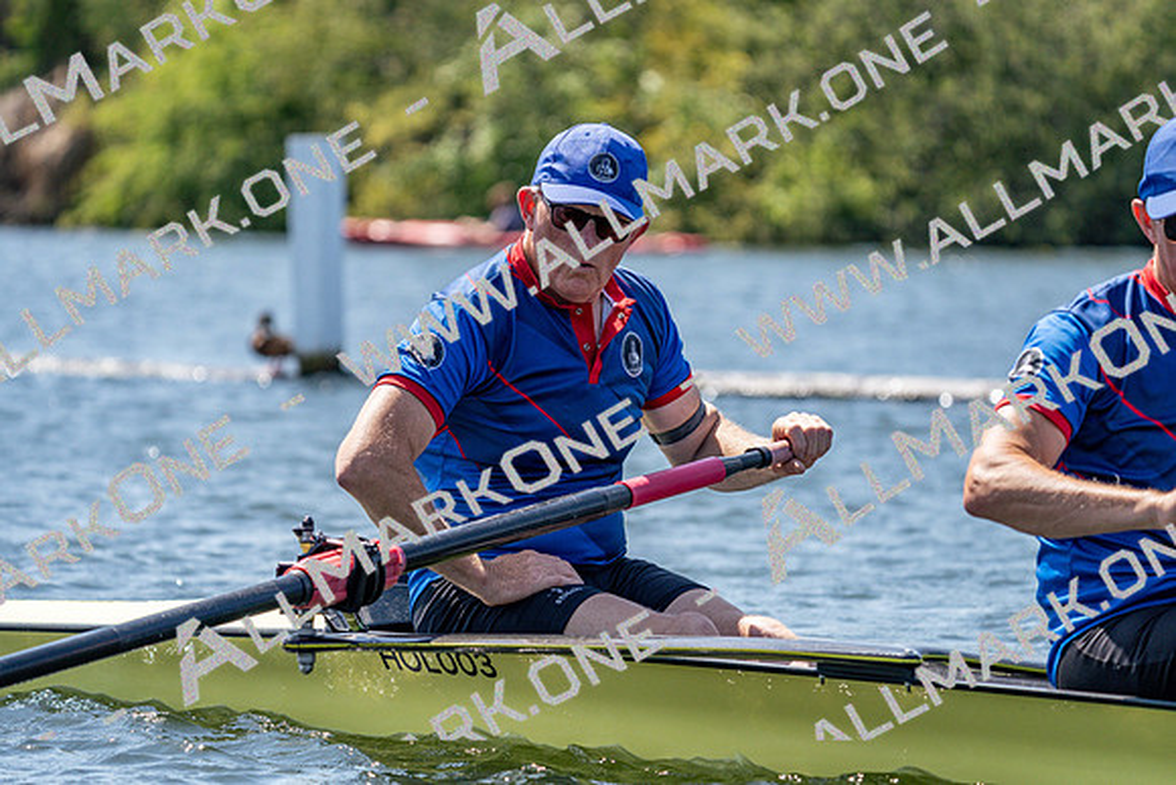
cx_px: 588
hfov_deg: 8.3
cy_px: 392
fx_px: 8103
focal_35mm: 248
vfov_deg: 5.5
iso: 400
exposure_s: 1/2000
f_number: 5.6
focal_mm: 248
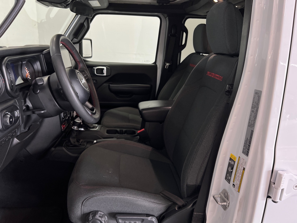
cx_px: 148
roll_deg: -3.3
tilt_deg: -17.1
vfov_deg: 53.1
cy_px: 112
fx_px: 223
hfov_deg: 67.3
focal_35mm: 26
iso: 100
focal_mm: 5.7
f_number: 1.5
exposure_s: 1/60
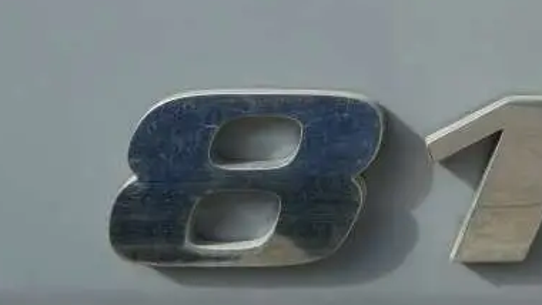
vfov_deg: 21.8
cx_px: 505
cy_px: 184
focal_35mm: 55
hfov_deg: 35.2
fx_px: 791
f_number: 3.3
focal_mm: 4.3
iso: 80
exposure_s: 1/400
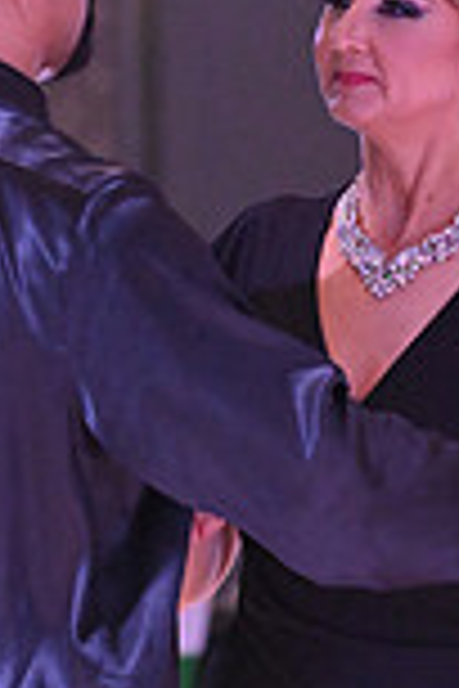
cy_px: 863
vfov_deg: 2.7
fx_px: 14515
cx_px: 398
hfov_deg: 1.8
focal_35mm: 759
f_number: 6.3
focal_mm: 200
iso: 5000
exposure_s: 1/400
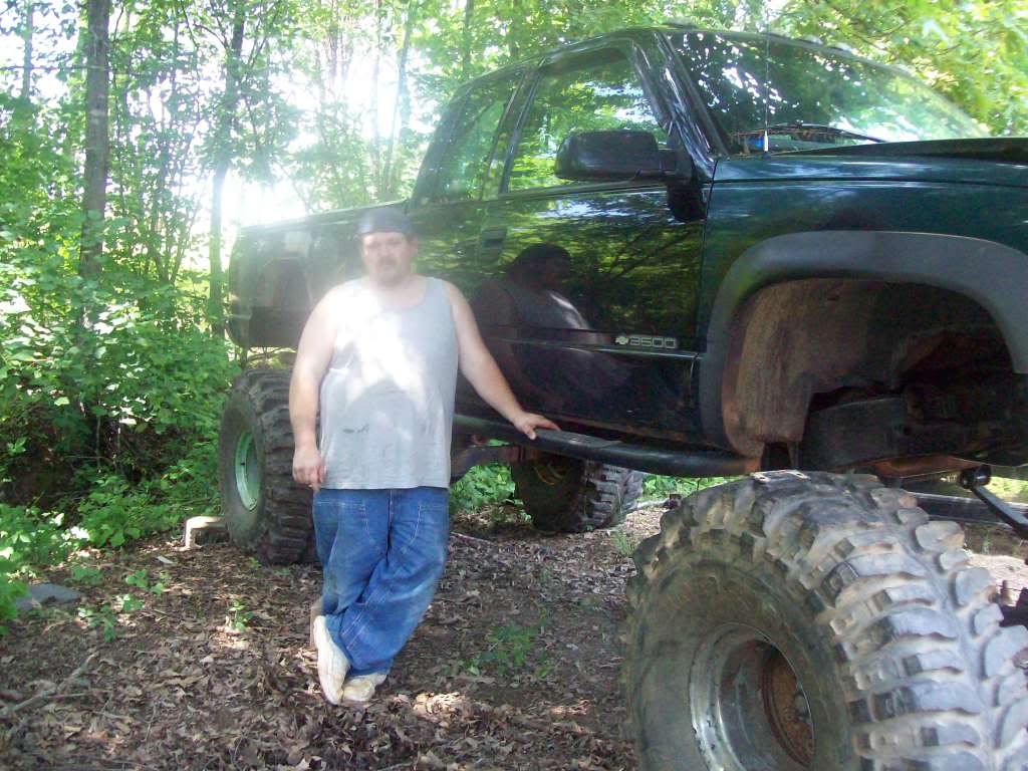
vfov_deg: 39.7
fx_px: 1069
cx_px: 514
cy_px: 386
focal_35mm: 36
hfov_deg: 51.4
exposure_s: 1/128
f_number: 2.7
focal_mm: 6
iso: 338
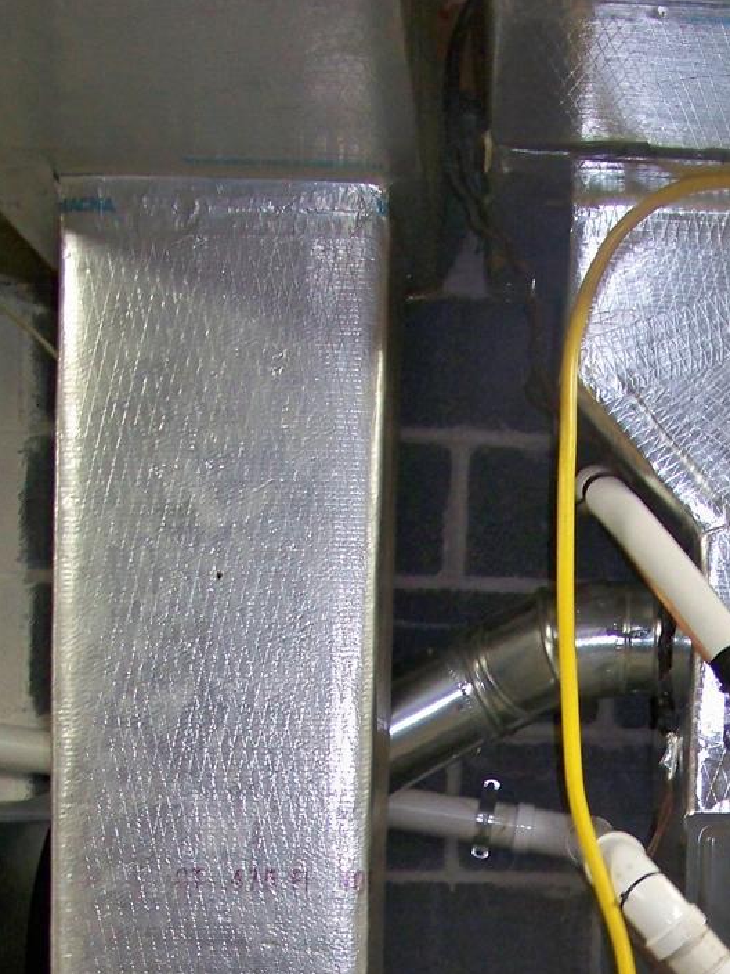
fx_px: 2024
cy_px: 1057
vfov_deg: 25.2
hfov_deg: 20.2
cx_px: 592
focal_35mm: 72
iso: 200
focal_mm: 5.85
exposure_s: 1/40
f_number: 2.8
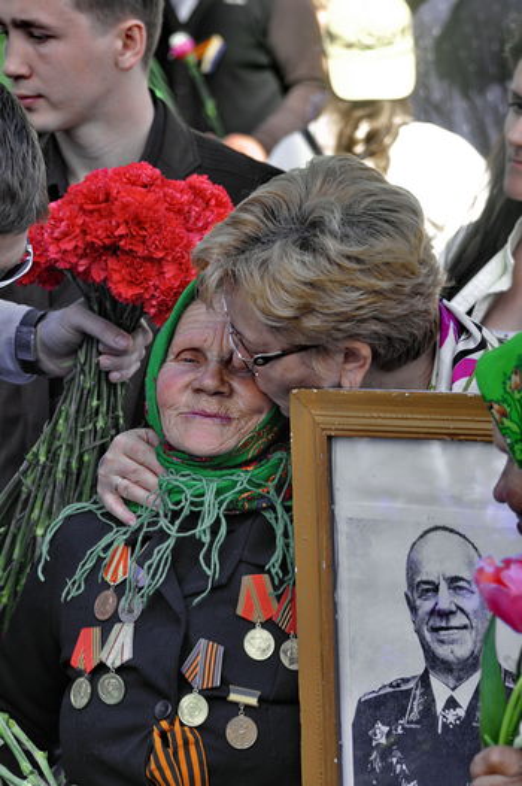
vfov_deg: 14.0
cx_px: 261
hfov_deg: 9.3
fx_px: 3205
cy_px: 393
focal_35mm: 147
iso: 250
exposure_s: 1/250
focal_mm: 98
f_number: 5.3
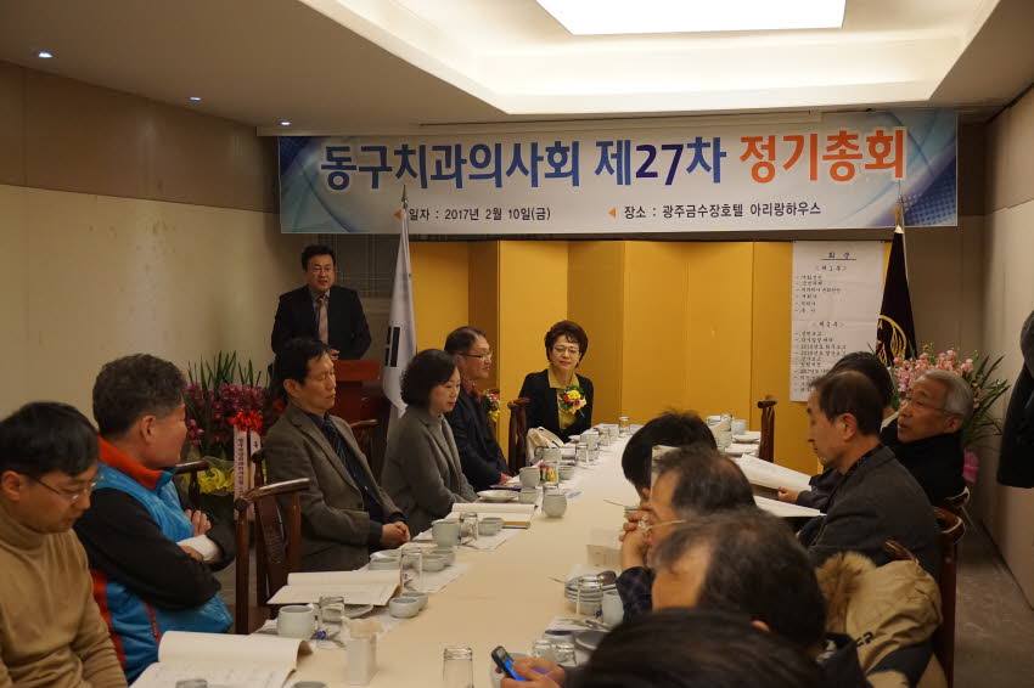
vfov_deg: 28.1
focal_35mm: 48
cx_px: 517
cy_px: 344
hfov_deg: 41.1
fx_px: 1378
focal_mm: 32
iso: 2000
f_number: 5
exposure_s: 1/160
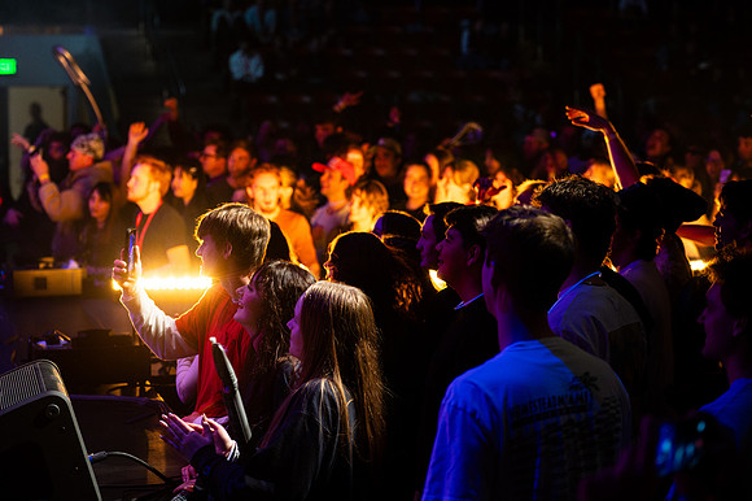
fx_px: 1654
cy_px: 222
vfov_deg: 17.2
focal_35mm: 79
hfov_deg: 25.6
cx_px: 328
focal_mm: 70
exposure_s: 1/400
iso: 1600
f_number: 2.8
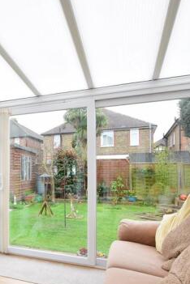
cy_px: 168
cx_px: 6
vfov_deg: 65.0
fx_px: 222
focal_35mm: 28
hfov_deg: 41.2
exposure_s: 1/13
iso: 400
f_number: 14
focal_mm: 10
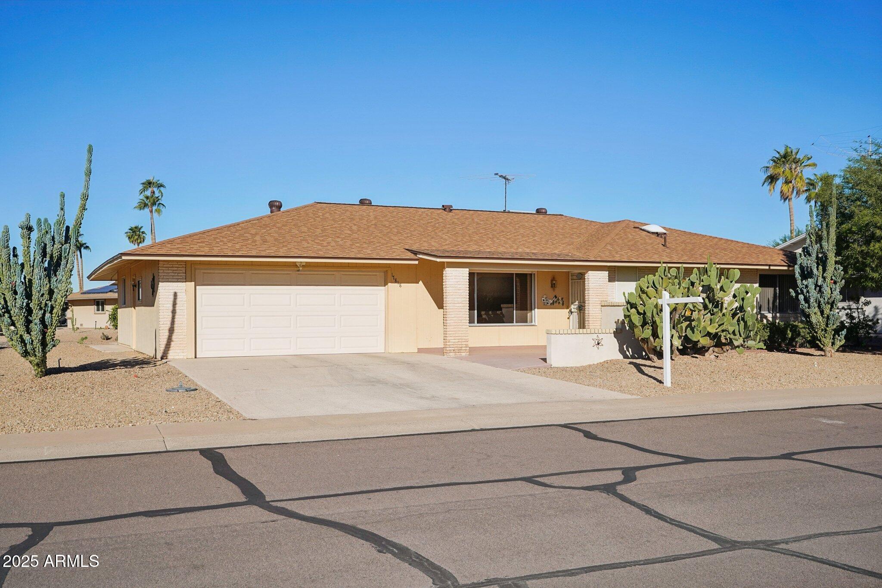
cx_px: 441
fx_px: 857
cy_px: 294
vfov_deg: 37.8
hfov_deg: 54.4
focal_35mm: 35
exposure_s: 1/2000
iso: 400
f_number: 8
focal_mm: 35
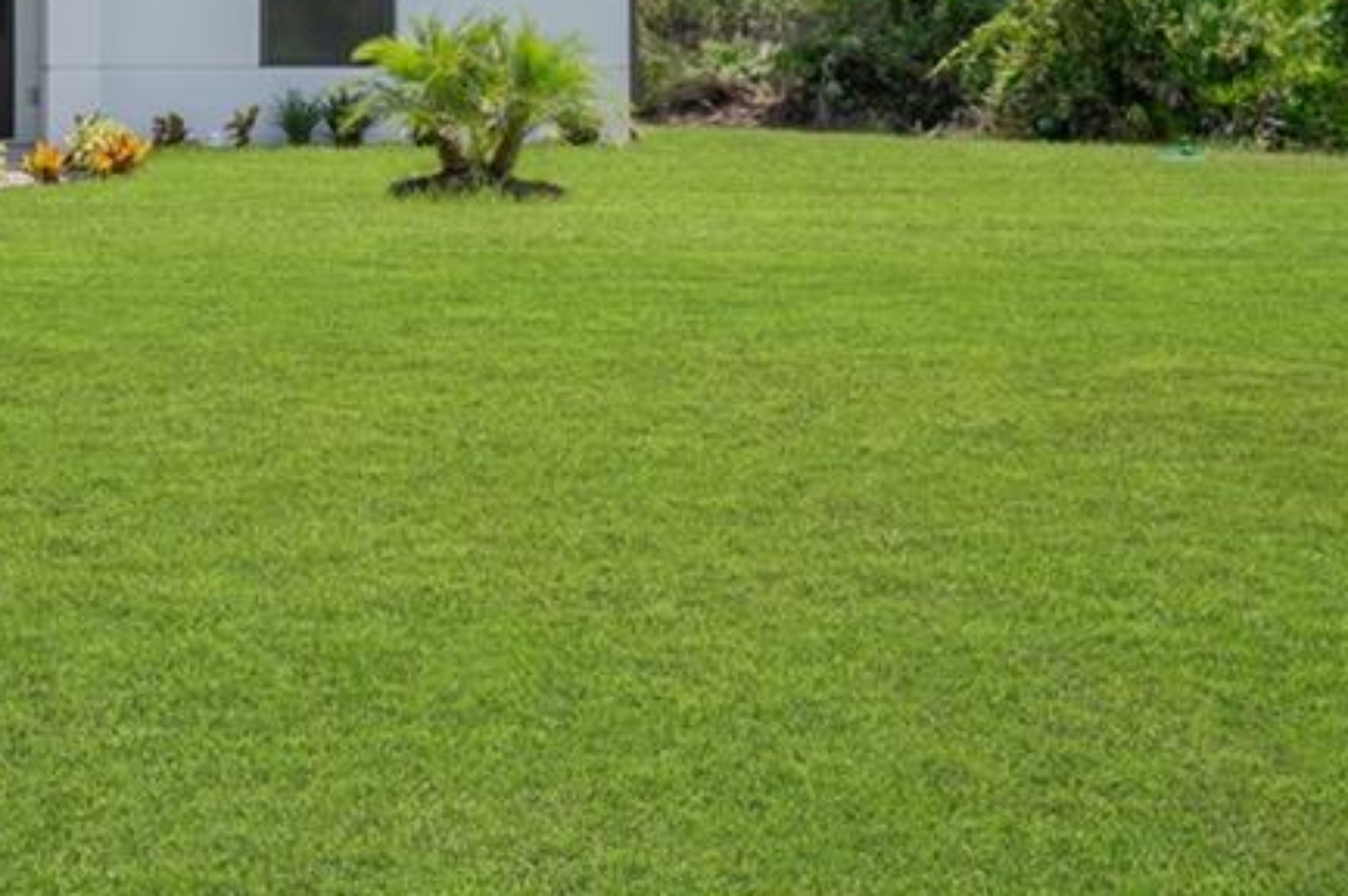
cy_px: 19
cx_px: -140
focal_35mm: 71
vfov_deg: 18.7
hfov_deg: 26.2
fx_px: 2656
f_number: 8
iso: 100
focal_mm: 20
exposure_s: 1/320
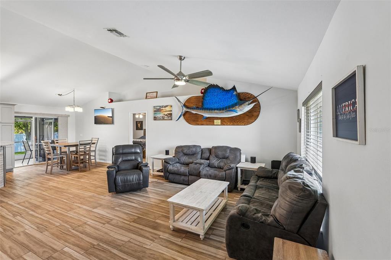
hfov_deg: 95.0
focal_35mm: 16
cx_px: 196
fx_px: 179
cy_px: 130
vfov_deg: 72.0
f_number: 8
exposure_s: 1/8
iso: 400
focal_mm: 16.5
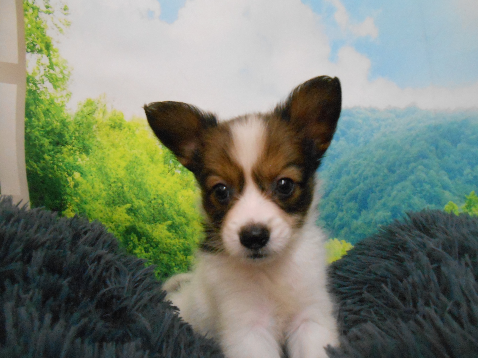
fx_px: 359
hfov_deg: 67.3
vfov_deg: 53.1
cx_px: 239
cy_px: 179
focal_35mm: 26
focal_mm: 4.6
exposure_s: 1/60
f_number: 3.5
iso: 800
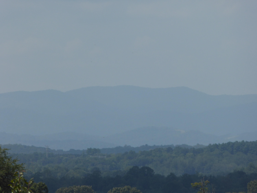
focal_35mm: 555
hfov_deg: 3.6
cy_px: 96
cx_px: 128
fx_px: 4120
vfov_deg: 2.7
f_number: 6
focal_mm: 89.6
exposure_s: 1/640
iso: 100
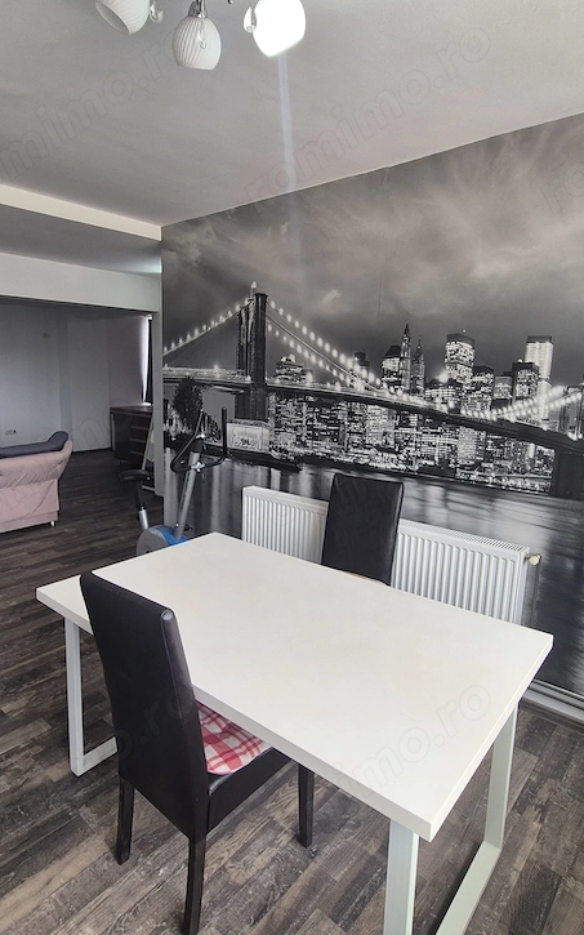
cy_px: 467
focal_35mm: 19
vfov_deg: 88.0
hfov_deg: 61.5
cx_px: 227
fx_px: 484
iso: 64
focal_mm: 2.2
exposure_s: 1/100
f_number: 2.2
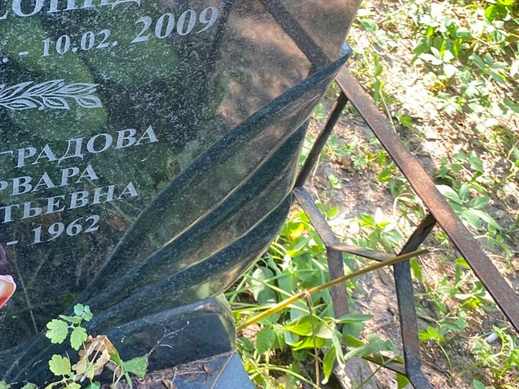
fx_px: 869
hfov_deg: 31.7
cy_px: 103
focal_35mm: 58
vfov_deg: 25.0
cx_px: 57
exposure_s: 1/121
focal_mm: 4.25
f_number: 1.8
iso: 100
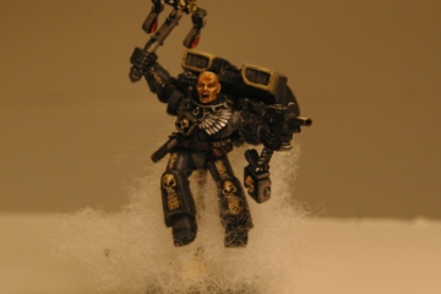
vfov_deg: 13.3
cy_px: 147
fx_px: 1257
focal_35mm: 103
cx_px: 220
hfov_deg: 19.9
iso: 1600
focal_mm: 55
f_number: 11
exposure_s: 1/1000
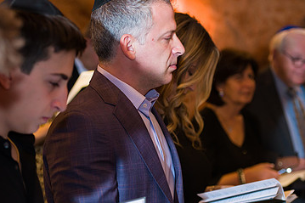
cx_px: 134
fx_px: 1202
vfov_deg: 9.6
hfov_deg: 14.5
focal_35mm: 142
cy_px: 76
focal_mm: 82
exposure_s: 1/200
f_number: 3.2
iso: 1250
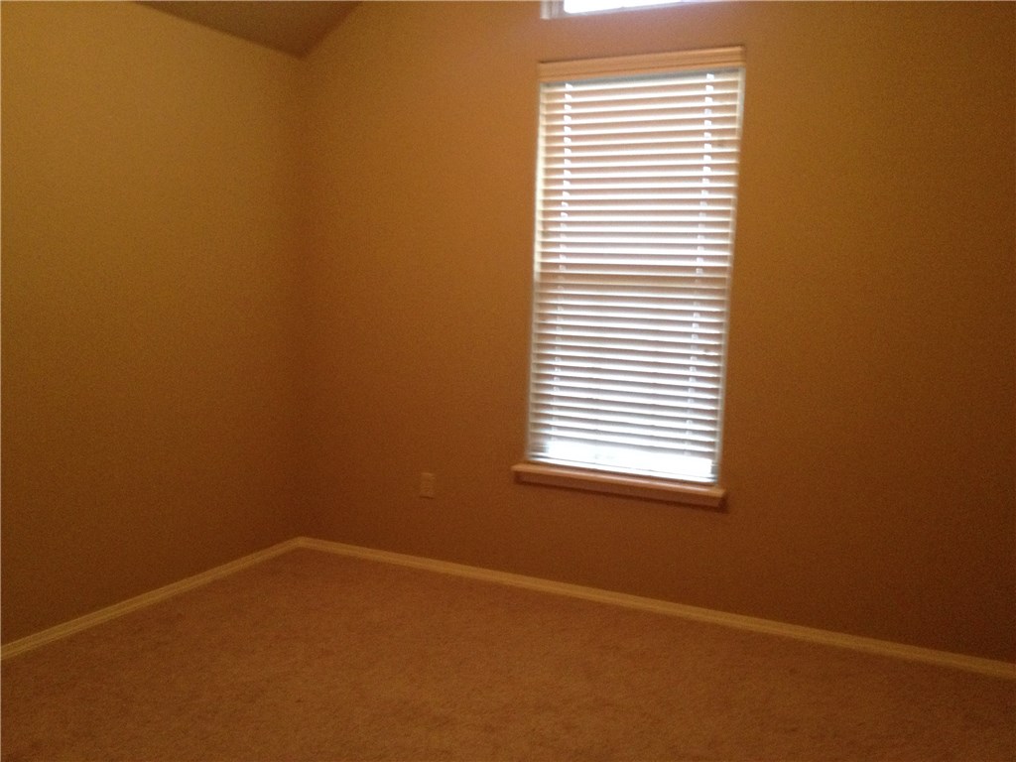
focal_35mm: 35
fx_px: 1027
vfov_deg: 40.7
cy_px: 381
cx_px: 508
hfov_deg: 52.6
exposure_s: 1/15
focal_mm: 4.28
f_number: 2.4
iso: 400
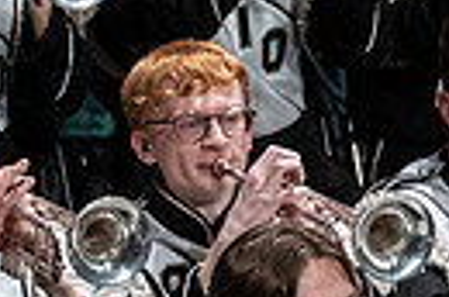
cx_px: -532
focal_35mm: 1343
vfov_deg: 1.0
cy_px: 376
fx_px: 16709
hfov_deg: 1.5
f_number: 4
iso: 3200
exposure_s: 1/500
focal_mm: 200
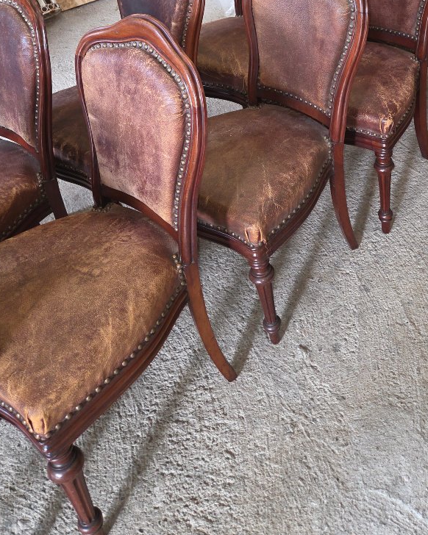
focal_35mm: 37
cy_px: 96
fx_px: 586
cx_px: 277
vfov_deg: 46.1
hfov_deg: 39.7
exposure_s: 1/40
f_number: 1.8
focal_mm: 5.4
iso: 100
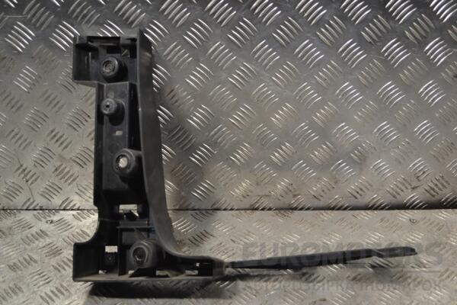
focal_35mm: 48
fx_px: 609
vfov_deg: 28.1
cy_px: 152
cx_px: 228
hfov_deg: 41.1
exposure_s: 1/100
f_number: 5
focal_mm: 32
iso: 400
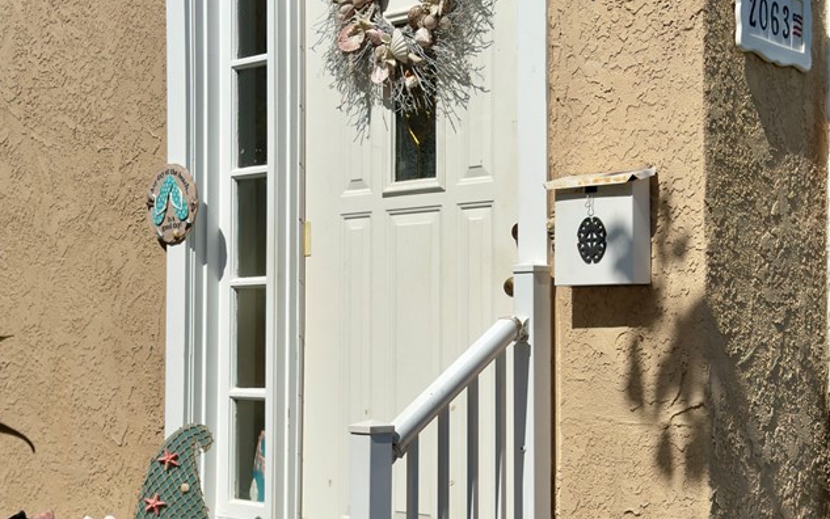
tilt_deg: +3.0
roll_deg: -0.7
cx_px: 489
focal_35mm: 60
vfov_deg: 21.6
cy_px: 299
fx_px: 1358
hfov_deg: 33.9
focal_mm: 6.76
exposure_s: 1/15385
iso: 100
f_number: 1.78
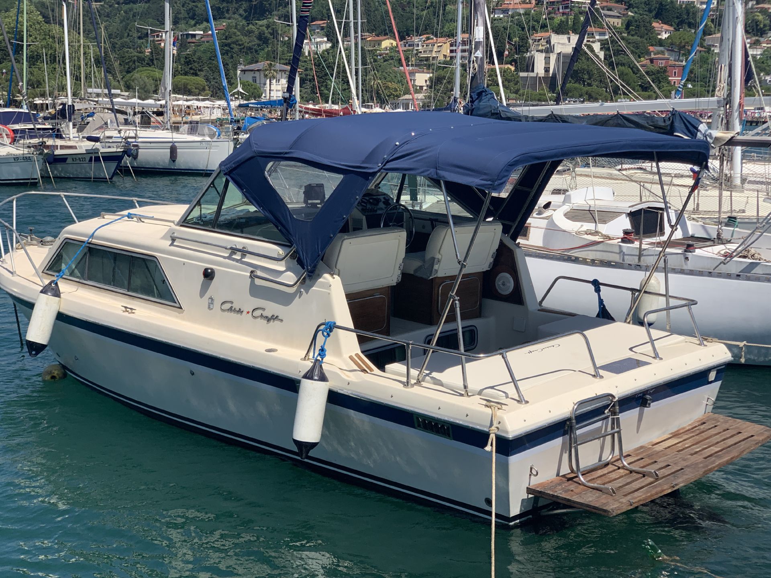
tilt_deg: -9.1
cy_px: 289
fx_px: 1158
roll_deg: -0.4
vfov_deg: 28.0
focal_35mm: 52
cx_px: 386
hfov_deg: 36.8
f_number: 2.4
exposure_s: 1/1712
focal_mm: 6
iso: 16
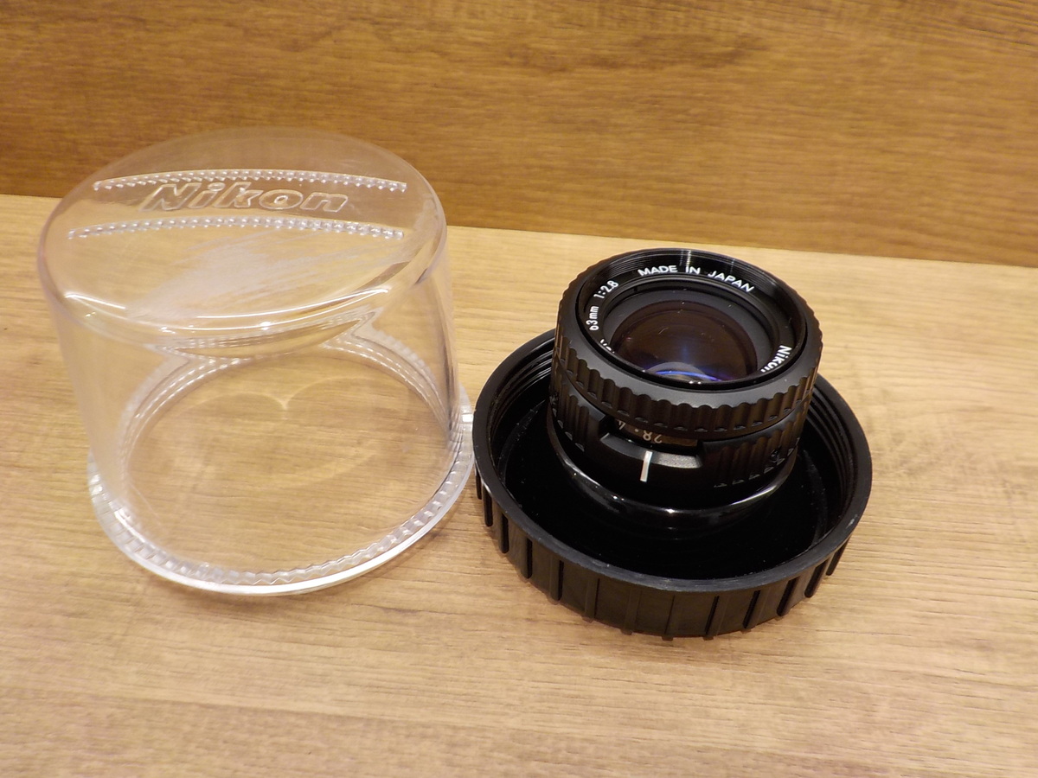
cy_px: 389
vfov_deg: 46.8
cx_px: 519
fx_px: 900
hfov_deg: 60.0
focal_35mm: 30
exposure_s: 1/40
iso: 125
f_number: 3.3
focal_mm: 4.1
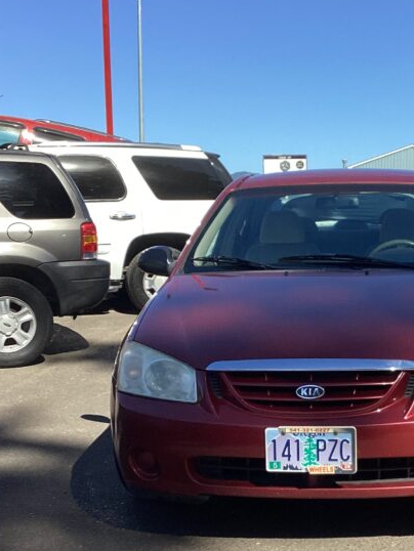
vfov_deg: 32.4
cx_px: 315
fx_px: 940
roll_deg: -0.4
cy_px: 365
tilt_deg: -8.5
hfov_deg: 24.5
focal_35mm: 59
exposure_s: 1/1006
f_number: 2.4
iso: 25
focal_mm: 3.3
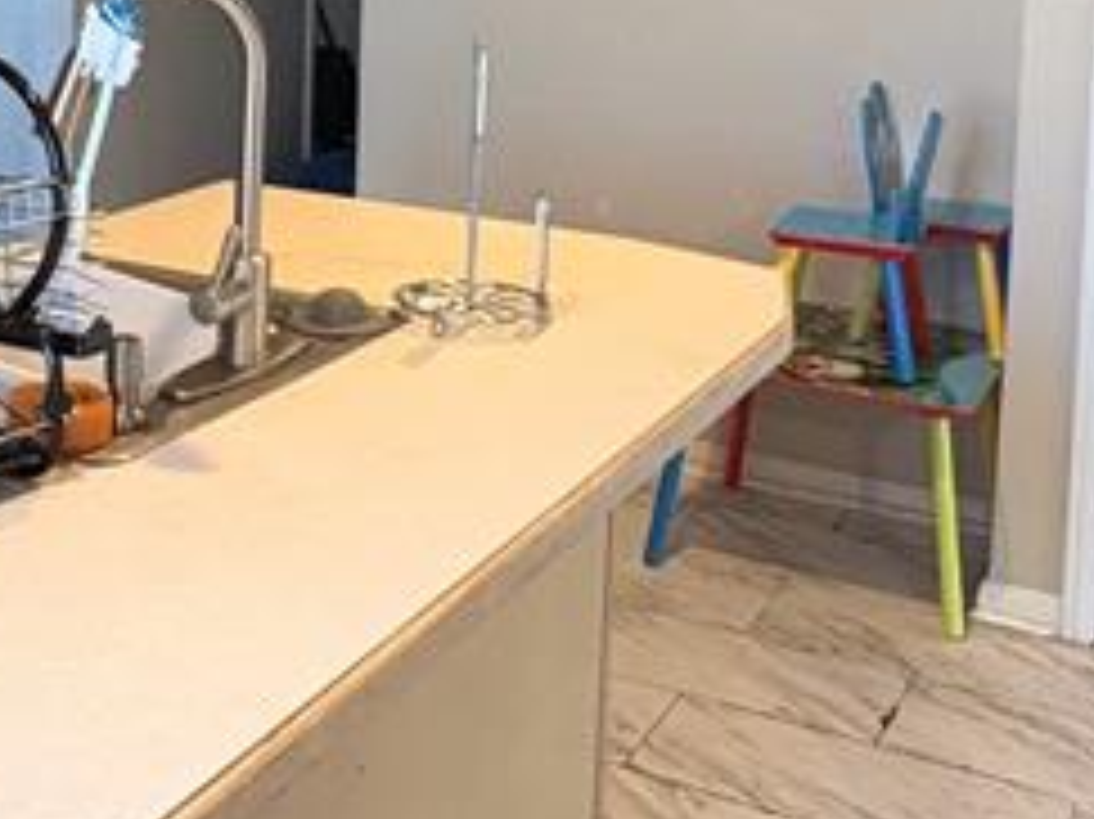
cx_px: 149
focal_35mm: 59
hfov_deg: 31.5
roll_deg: -1.1
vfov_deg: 23.6
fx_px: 1864
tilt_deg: -4.7
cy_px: -27
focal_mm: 2.22
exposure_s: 1/60
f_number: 2.2
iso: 320
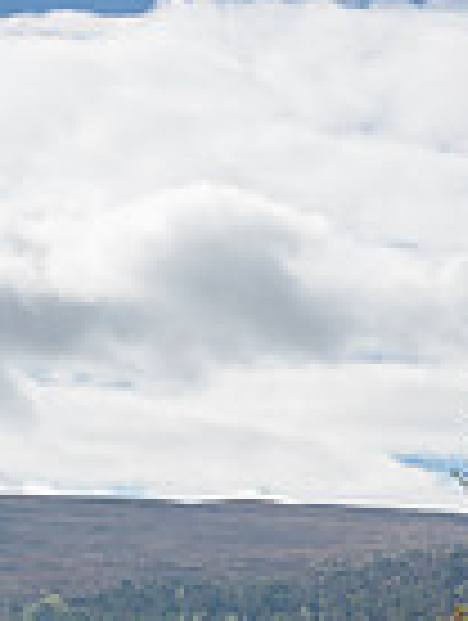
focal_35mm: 106
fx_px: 1905
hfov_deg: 10.4
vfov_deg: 17.0
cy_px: 901
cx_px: 1359
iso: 200
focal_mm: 12
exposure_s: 1/250
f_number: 7.1
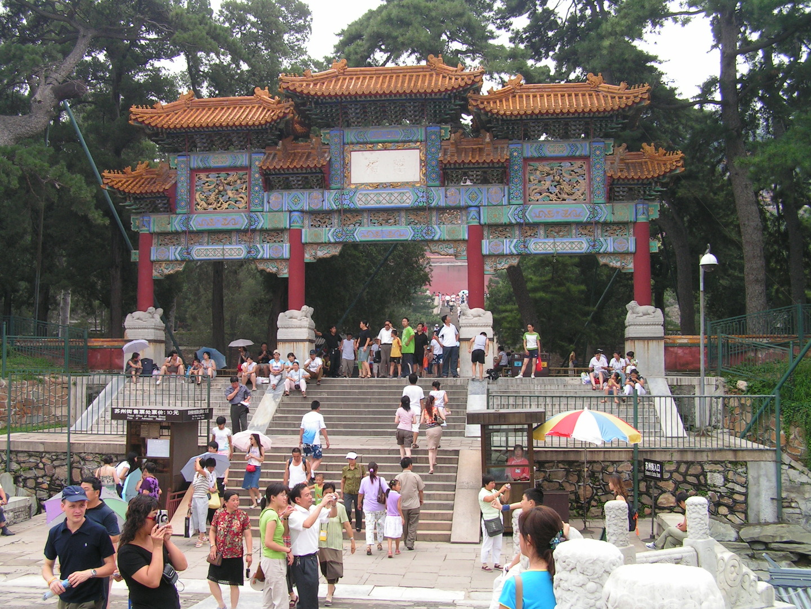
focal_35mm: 38
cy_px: 304
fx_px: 890
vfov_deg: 37.7
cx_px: 406
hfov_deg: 49.0
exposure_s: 1/160
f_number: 5.6
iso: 50
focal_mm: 6.3
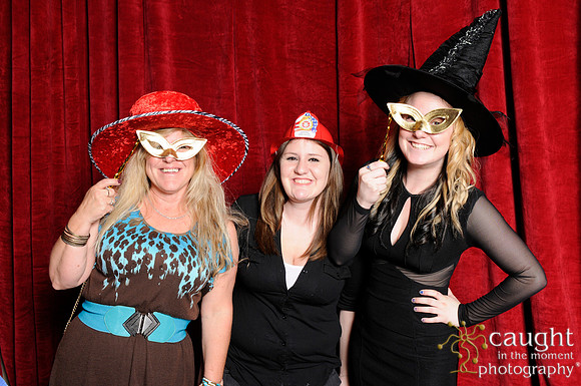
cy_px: 193
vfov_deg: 31.8
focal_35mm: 42
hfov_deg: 46.5
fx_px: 677
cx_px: 290
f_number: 8
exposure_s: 1/60
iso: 400
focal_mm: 28
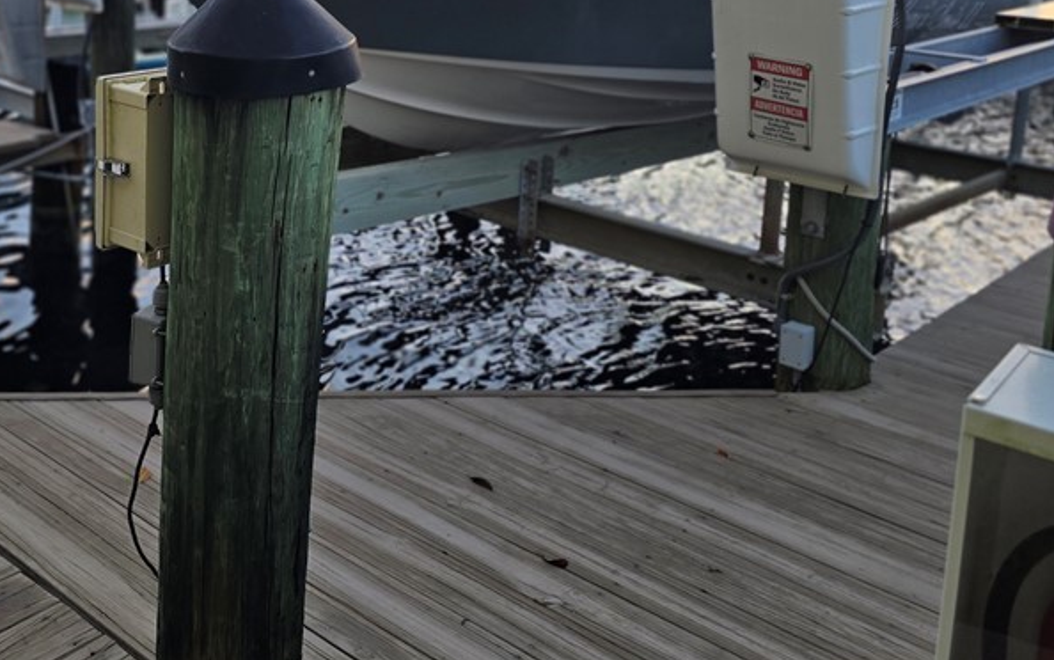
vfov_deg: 29.2
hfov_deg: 46.1
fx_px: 1207
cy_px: 57
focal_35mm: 42
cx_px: 319
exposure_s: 1/277
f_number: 1.7
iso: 12
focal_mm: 6.3
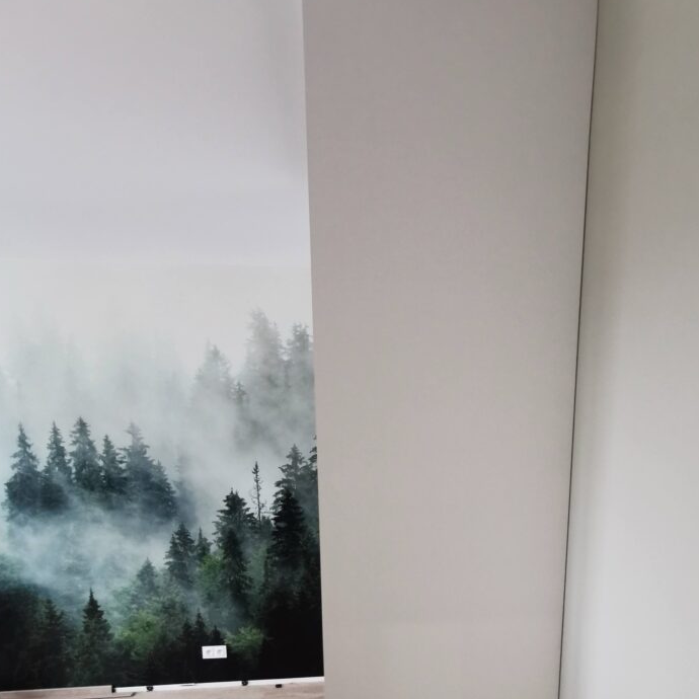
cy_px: 506
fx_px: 480
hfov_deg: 72.0
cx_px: 382
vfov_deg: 68.5
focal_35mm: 21
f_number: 2.2
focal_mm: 2.35
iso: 320
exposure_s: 1/25
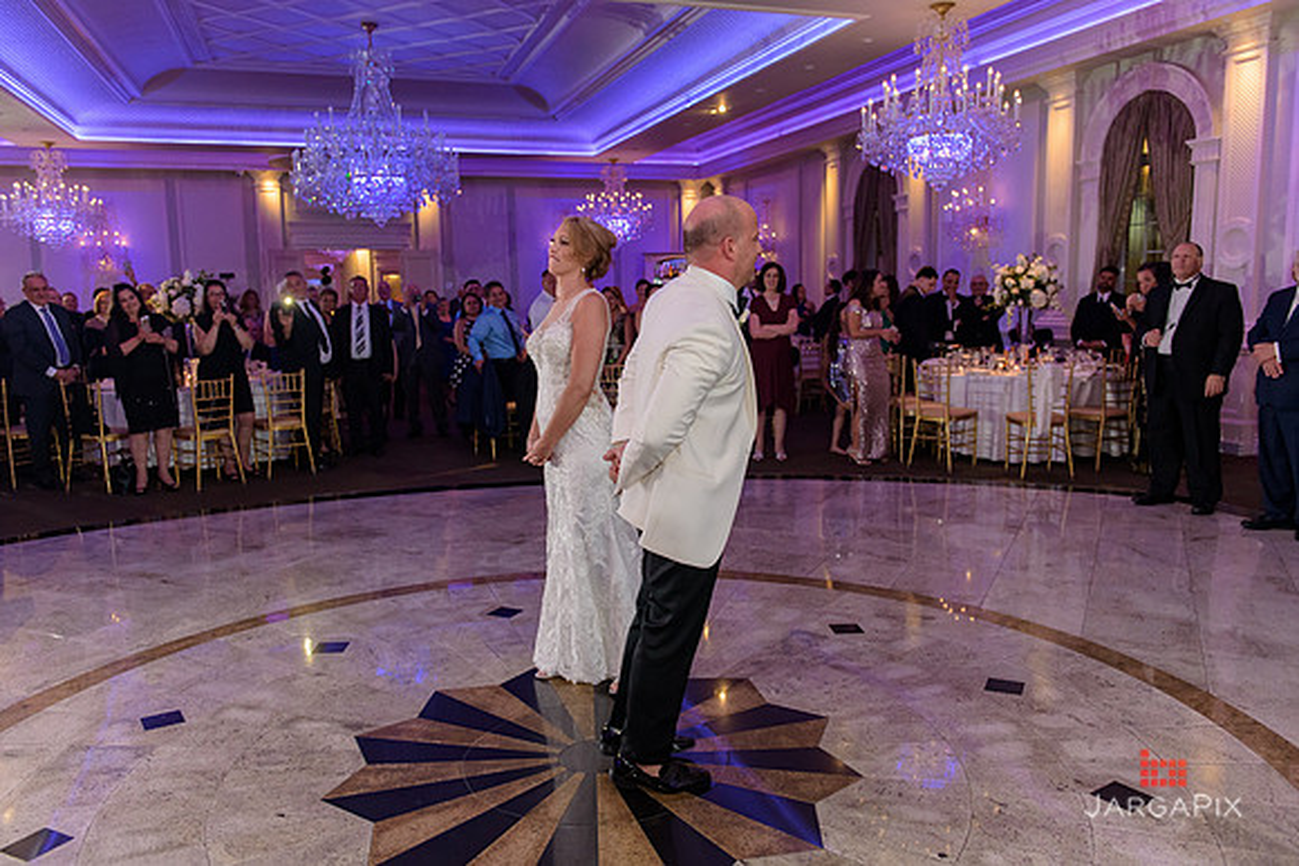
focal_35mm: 28
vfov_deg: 46.4
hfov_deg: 65.5
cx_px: 650
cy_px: 433
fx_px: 1011
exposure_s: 1/125
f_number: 3.2
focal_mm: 28
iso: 1600
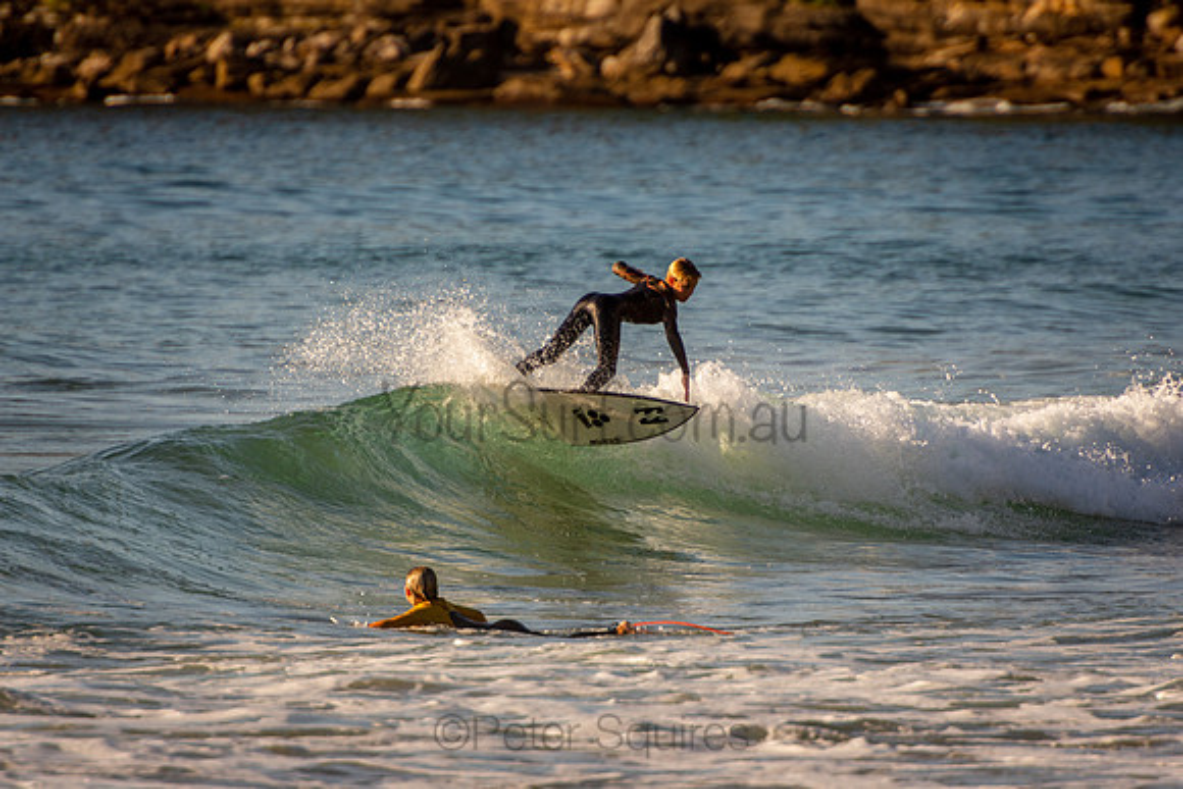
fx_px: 19720
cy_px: 394
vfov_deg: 2.3
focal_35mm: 600
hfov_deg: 3.4
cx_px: 592
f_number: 5.6
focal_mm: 400
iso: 320
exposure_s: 1/1250
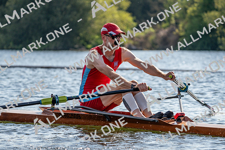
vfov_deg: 6.9
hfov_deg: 10.3
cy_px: 75
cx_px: 112
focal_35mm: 200
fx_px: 1250
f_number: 5.6
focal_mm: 200
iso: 200
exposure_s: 1/1600
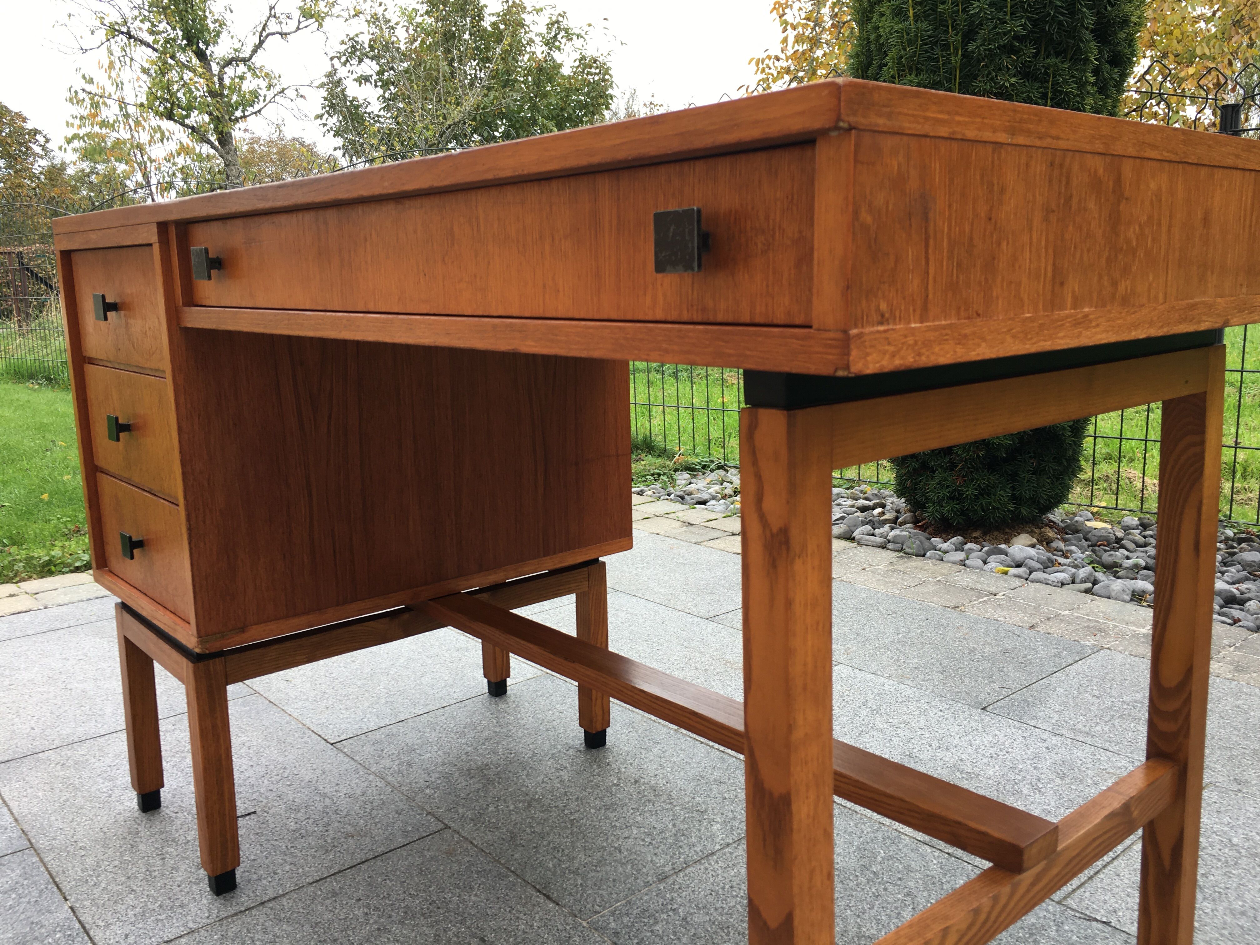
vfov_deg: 48.2
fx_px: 1056
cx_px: 630
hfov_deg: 61.7
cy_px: 472
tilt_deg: -10.8
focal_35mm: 29
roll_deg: +0.8
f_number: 2.2
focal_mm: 4.15
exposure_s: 1/101
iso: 25
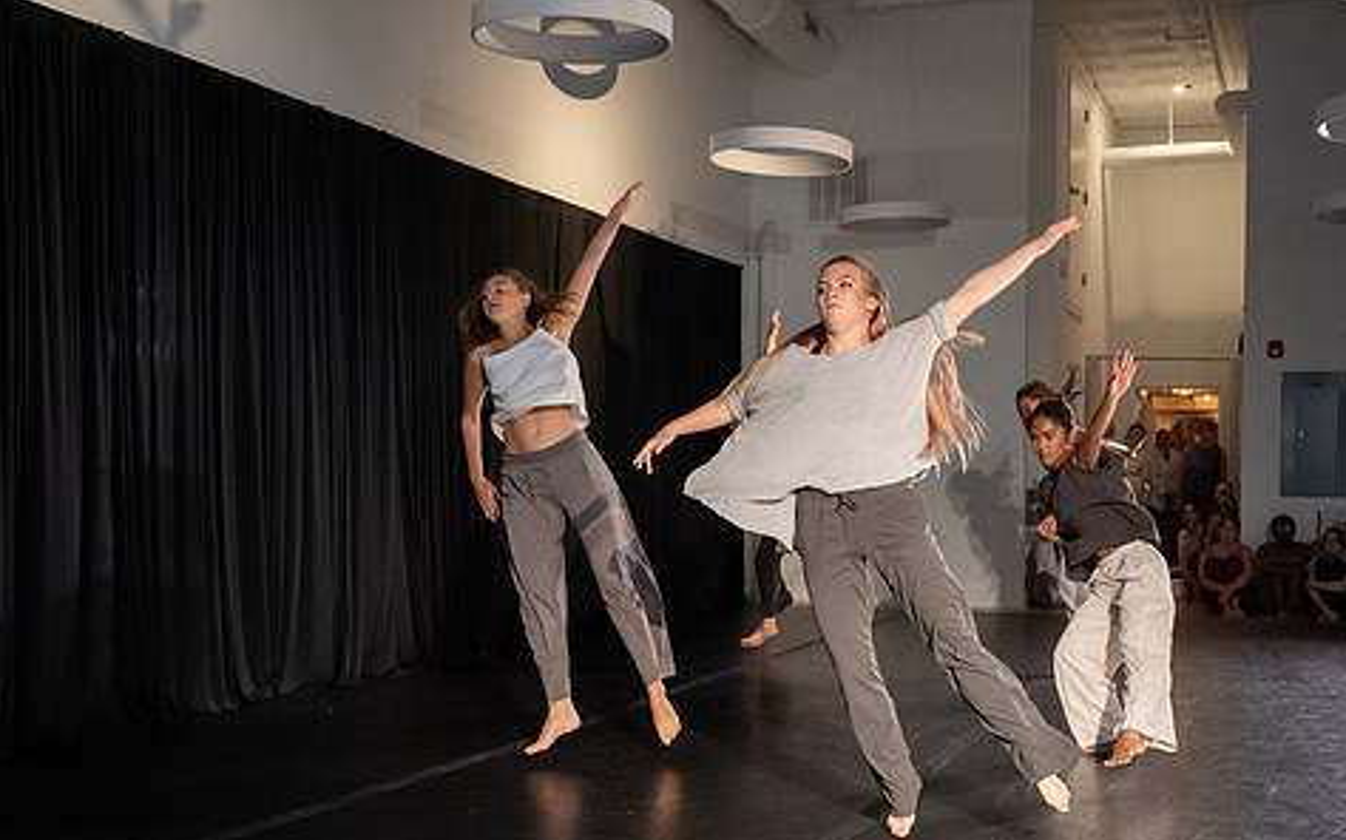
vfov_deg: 29.7
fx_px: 1577
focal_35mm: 43
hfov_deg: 46.1
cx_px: 782
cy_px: 515
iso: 6400
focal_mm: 28
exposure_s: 1/320
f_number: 4
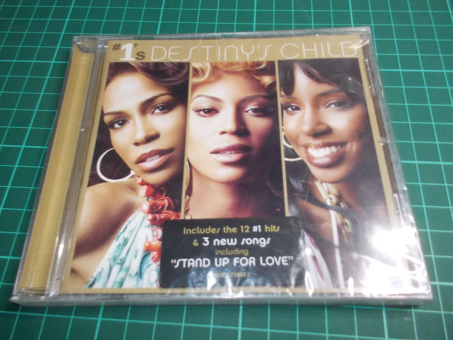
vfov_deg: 48.2
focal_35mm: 29
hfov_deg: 61.7
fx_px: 380
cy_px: 170
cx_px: 226
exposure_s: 1/30
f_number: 3.3
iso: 200
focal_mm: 4.1
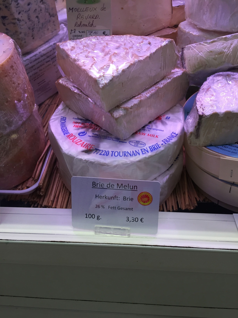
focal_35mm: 29
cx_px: 119
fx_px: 266
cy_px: 159
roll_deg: +3.2
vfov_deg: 61.7
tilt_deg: -42.1
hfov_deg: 48.2
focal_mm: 4.15
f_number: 2.2
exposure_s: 1/33
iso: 50
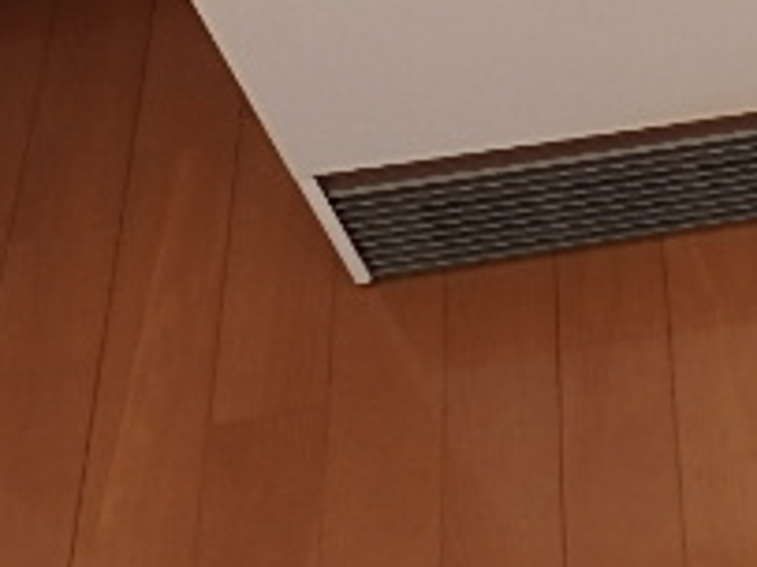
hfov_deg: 21.8
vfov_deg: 18.0
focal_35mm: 79
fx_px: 1727
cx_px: 1033
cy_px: -48
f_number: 3
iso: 125
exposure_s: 1/80
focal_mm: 4.5
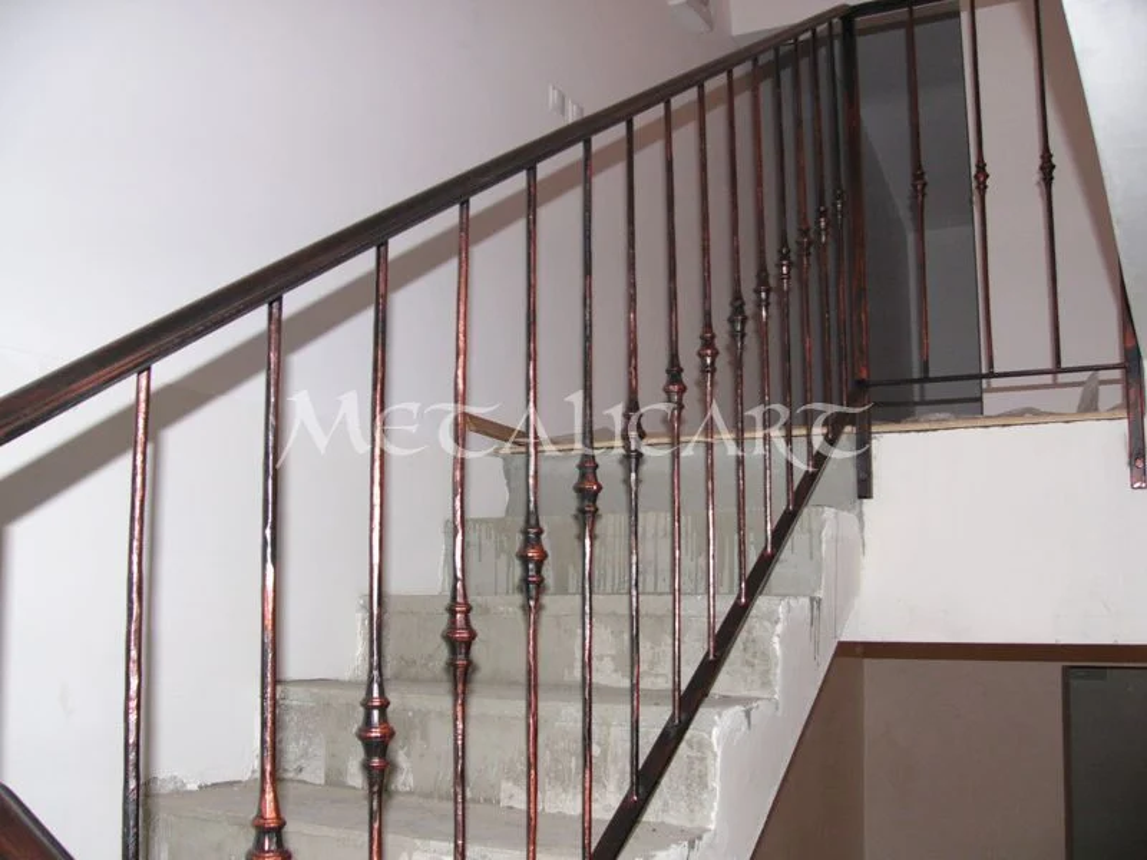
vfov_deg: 39.7
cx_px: 574
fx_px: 1193
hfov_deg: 51.4
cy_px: 430
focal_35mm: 36
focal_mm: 6
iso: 150
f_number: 2.8
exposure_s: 1/60
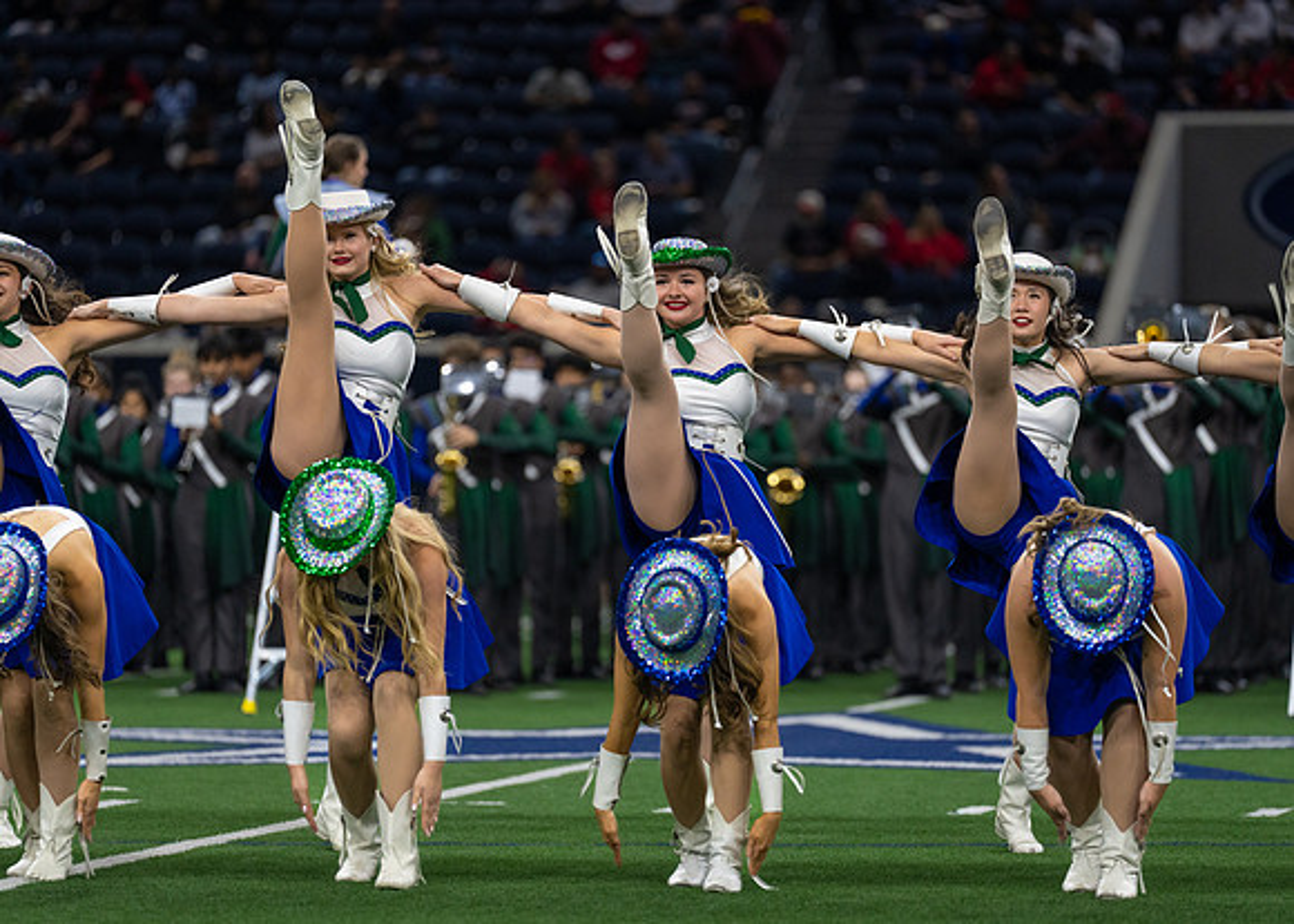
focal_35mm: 213
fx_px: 7834
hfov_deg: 9.4
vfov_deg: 6.7
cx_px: 647
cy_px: 462
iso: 1600
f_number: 2.8
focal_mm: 200
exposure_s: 1/1000
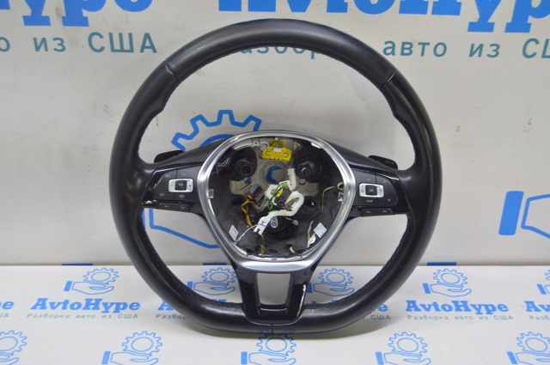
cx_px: 275
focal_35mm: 45
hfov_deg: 43.7
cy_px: 182
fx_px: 687
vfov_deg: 29.8
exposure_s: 1/20
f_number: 5.6
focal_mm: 30
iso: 400
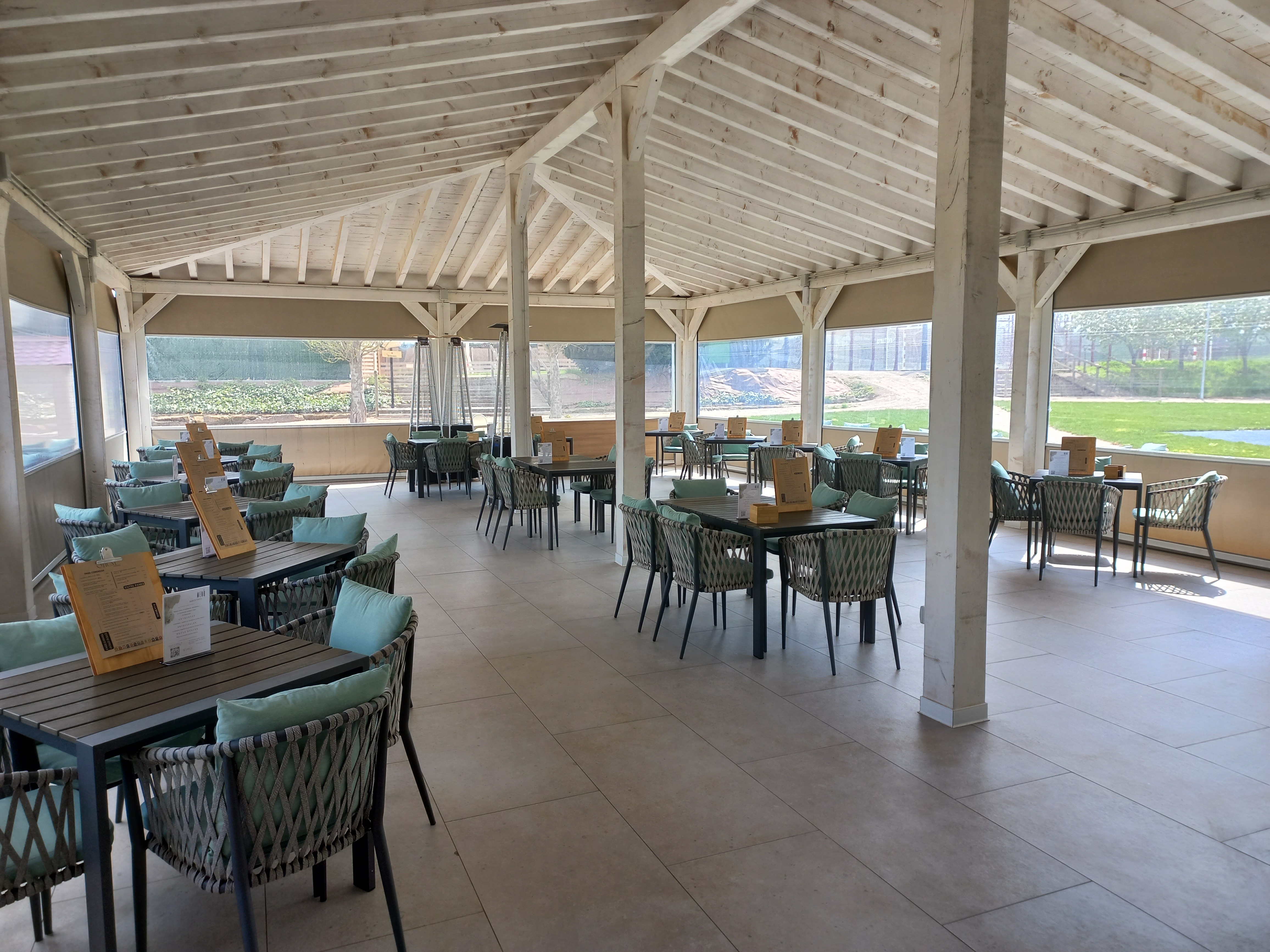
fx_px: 917
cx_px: 635
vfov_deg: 54.9
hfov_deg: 69.4
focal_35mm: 25
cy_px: 476
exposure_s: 1/142
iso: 25
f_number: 1.8
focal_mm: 4.6
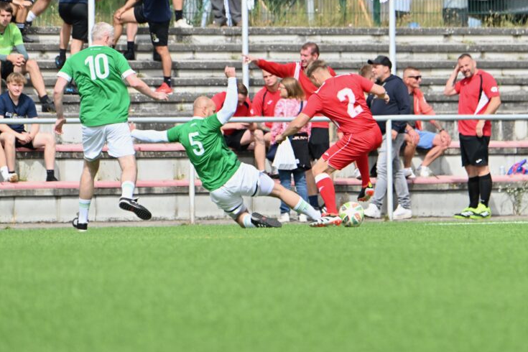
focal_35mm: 460
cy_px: 139
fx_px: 6746
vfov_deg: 3.0
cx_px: 320
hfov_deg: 4.5
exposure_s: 1/1600
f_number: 5.6
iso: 360
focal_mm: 330
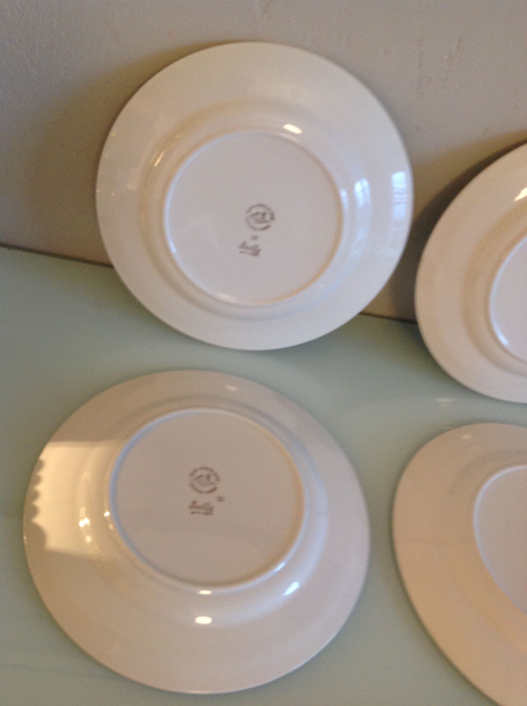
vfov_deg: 52.7
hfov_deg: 40.6
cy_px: 353
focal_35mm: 35
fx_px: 712
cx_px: 264
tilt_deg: -47.3
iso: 160
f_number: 2.4
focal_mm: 4.28
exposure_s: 1/17
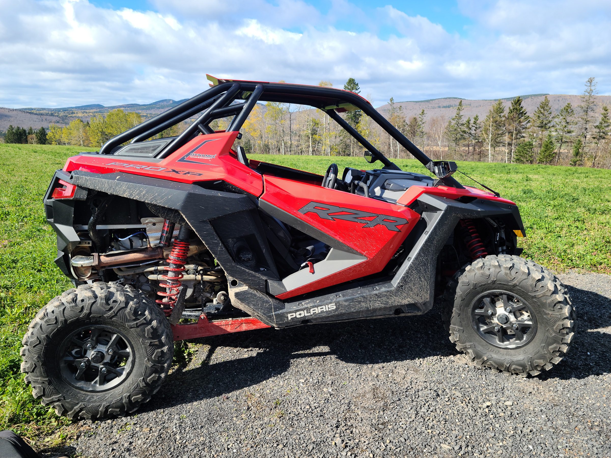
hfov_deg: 63.4
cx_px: 306
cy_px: 229
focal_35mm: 28
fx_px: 494
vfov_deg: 49.7
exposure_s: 1/427
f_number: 2
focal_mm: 5.9
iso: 25
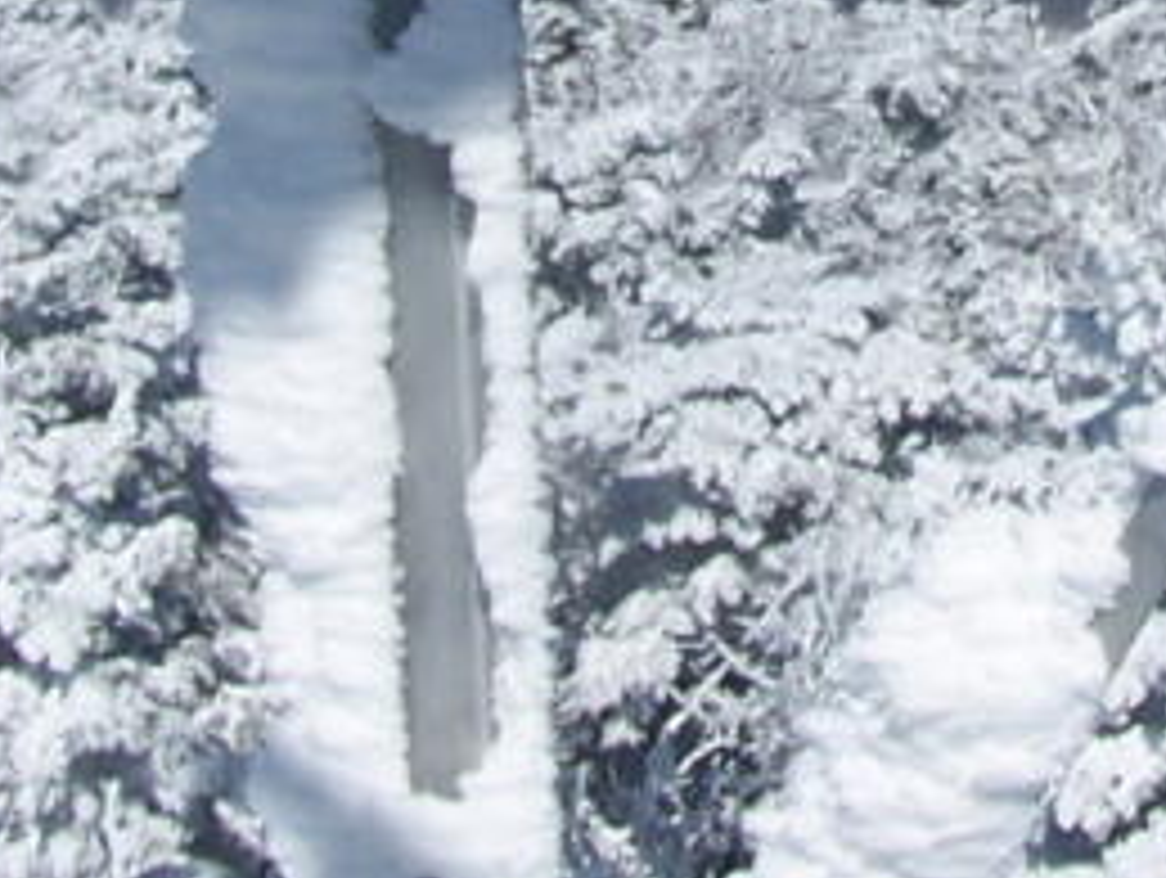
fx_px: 5060
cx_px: 1166
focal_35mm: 150
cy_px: -491
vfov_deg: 9.6
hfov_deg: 13.0
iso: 80
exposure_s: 1/1000
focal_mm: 6.3
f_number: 5.6
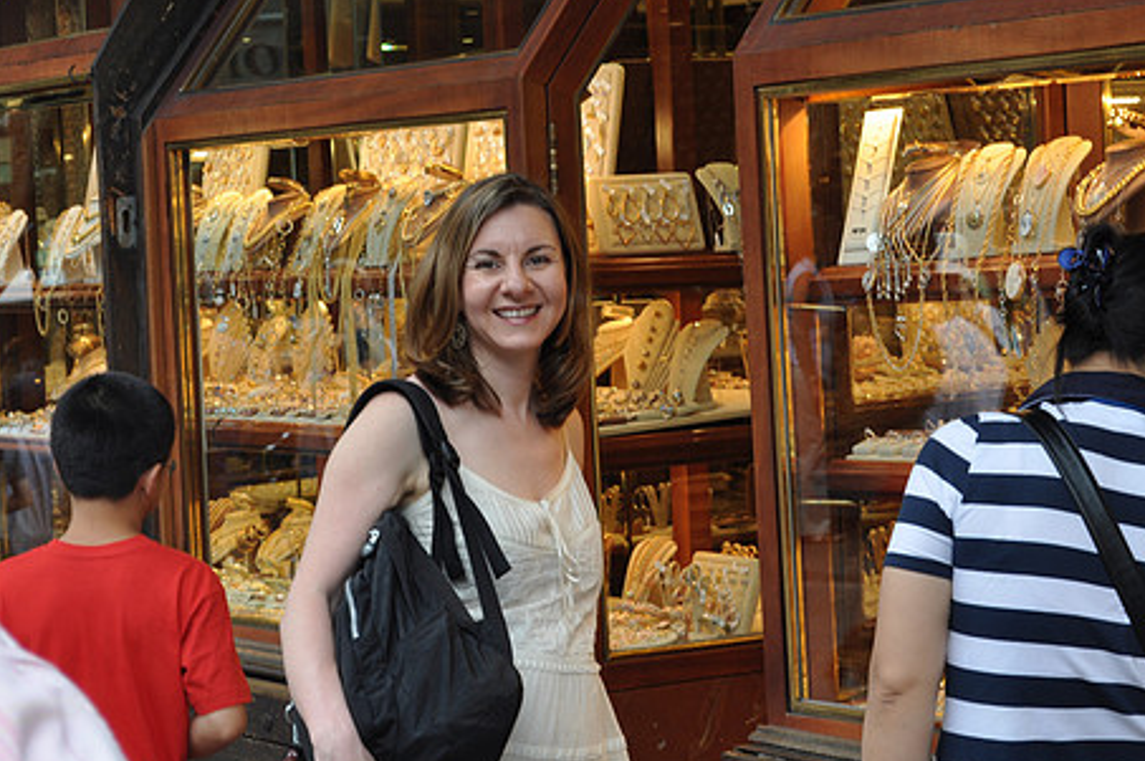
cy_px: 330
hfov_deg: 19.3
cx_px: 665
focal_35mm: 106
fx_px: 3356
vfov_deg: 12.9
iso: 200
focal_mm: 55
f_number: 9
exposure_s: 1/80
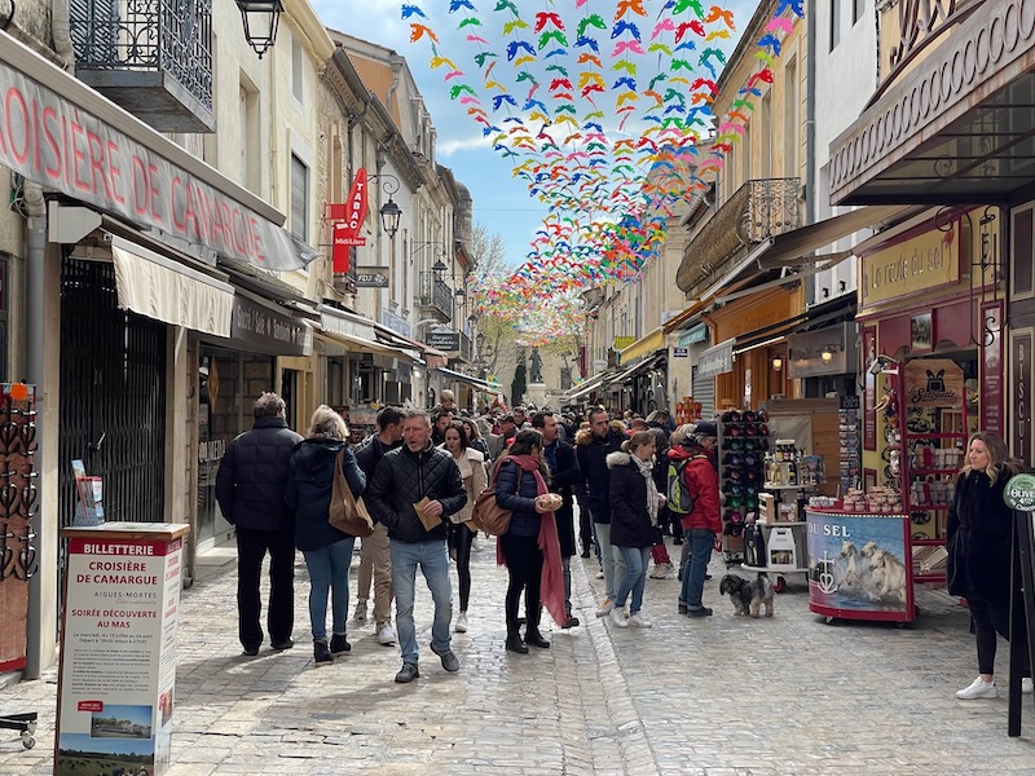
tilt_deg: +1.1
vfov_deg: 28.0
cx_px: 518
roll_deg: -1.1
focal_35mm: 52
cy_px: 388
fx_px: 1555
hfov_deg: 36.8
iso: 25
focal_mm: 6
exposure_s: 1/959
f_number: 2
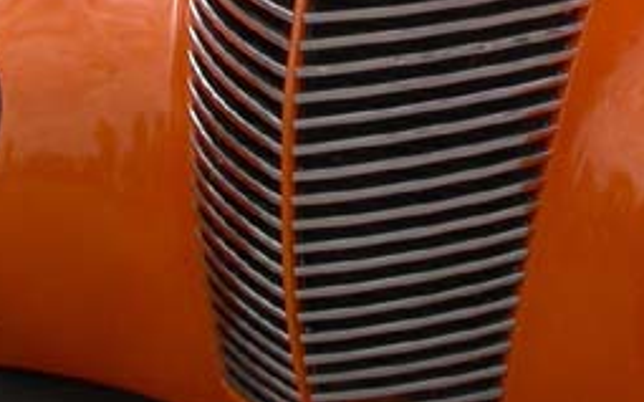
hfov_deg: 12.6
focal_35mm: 162
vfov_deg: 8.0
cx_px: 790
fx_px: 2841
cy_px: -131
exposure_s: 1/225
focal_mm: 7.85
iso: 100
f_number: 6
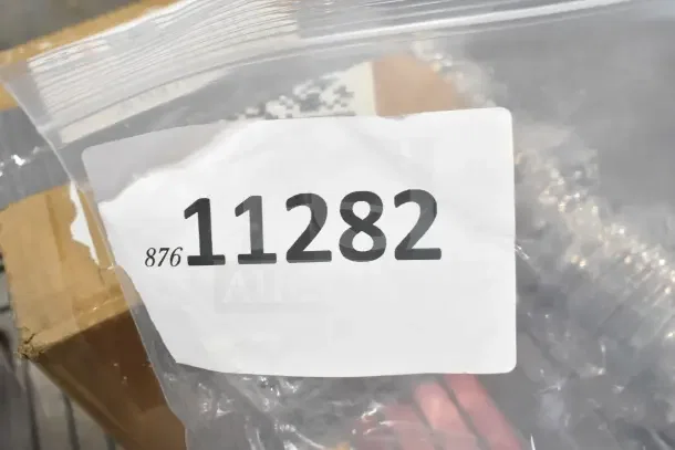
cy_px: 225
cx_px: 338
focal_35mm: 34
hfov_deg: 55.1
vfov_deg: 38.4
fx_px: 647
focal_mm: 23
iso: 1600
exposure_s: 1/160
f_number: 6.3
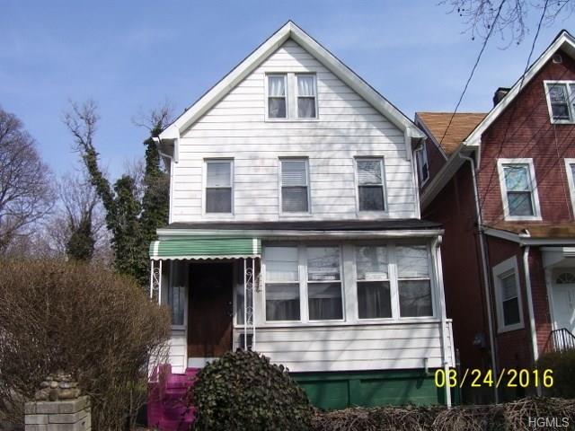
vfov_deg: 41.8
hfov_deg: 54.0
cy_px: 216
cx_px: 288
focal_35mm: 34
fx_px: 565
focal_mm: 5.6
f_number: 4.8
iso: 80
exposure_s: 1/750
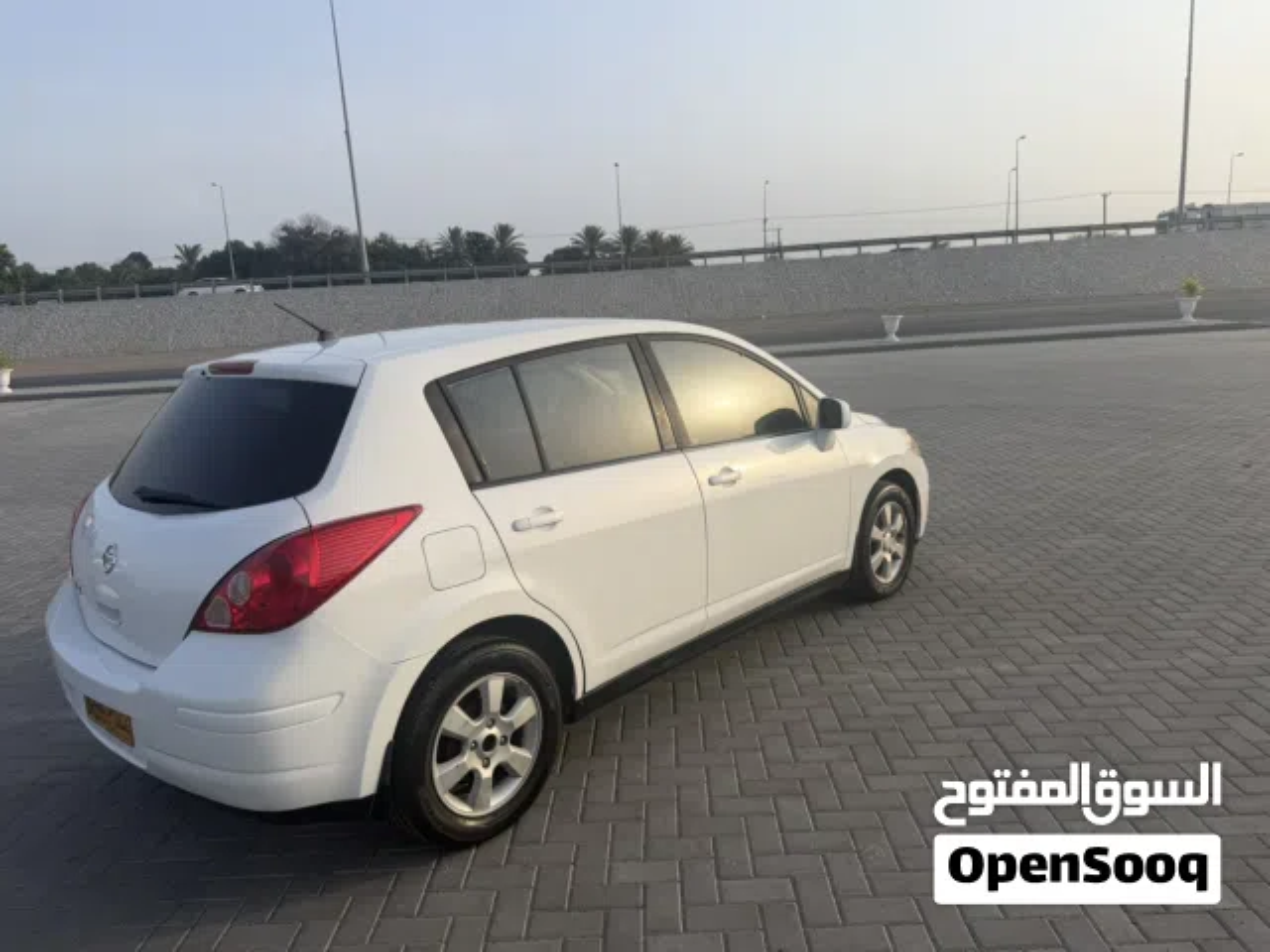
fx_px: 881
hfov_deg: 71.6
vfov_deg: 56.8
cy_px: 476
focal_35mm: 24
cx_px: 635
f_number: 1.78
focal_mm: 6.76
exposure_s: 1/2907
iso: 80
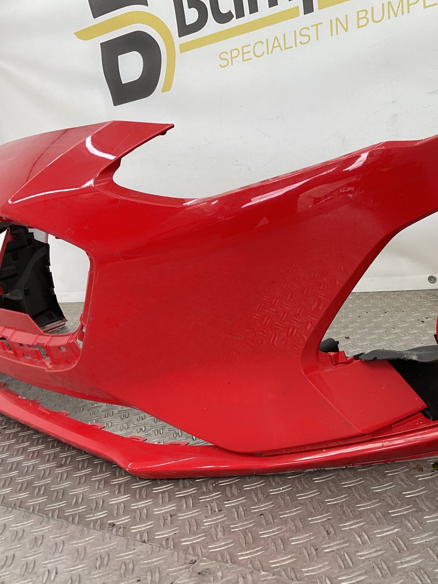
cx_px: 299
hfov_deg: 36.4
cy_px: 291
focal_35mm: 39
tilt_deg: -13.0
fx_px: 658
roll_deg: +8.5
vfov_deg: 47.9
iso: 16
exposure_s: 1/106
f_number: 1.8
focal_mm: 3
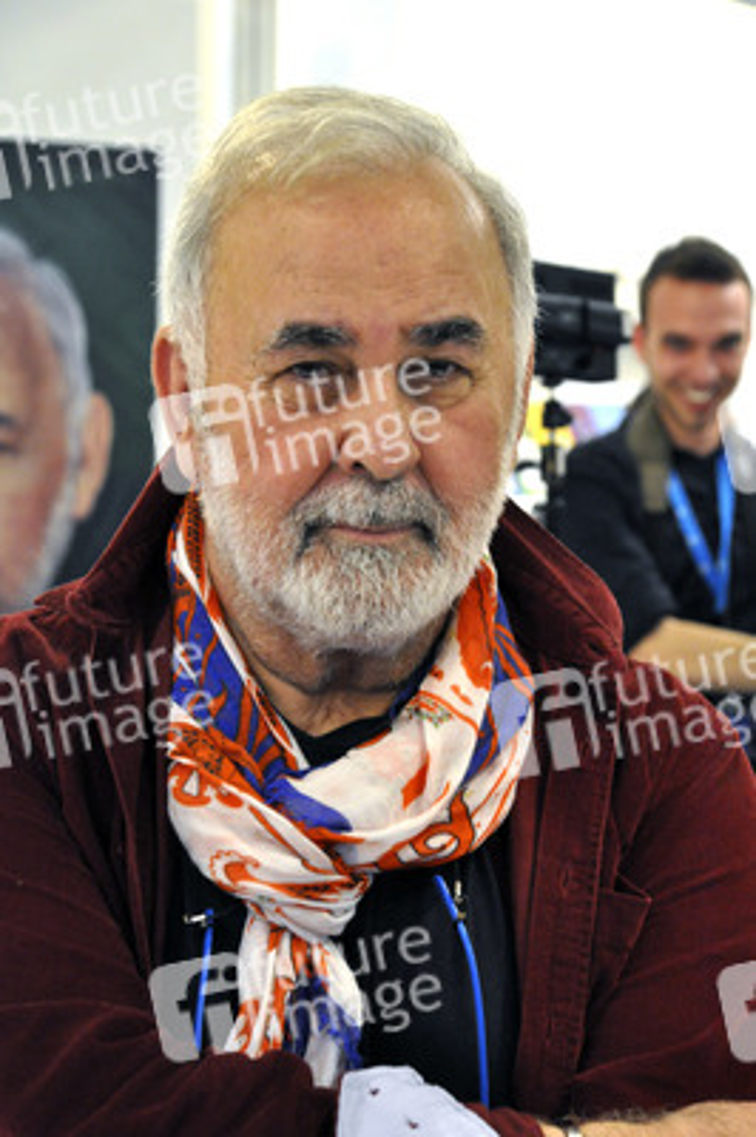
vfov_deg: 21.9
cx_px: 378
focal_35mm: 93
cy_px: 568
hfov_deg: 14.7
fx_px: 2934
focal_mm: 62
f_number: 5
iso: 2500
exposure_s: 1/60
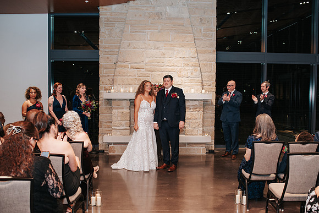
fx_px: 344
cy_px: 115
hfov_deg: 49.7
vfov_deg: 34.4
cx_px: 164
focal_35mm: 39
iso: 1000
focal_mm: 35
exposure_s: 1/200
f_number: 2.8
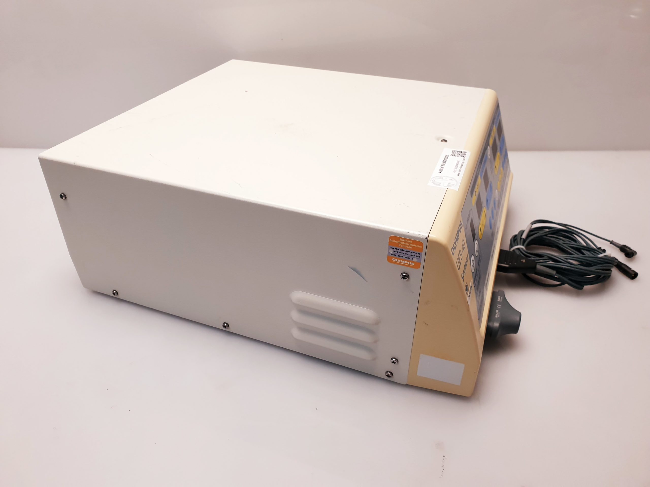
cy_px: 244
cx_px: 325
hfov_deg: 67.3
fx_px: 488
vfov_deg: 53.1
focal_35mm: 26
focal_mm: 4.3
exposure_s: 1/100
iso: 80
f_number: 2.4
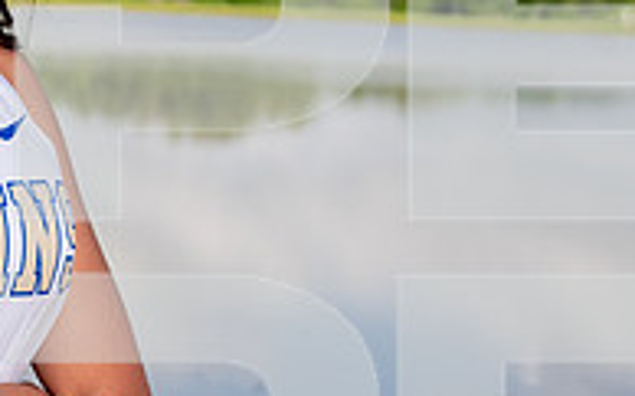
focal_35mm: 143
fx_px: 2473
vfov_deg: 9.1
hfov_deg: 14.3
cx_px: -49
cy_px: 51
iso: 100
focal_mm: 47
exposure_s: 1/640
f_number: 5.6
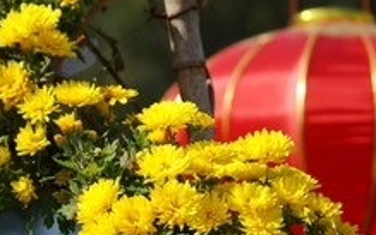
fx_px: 2583
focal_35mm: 252
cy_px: 201
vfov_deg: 5.2
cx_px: 270
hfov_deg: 8.3
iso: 100
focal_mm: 90
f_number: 5.6
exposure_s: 1/500
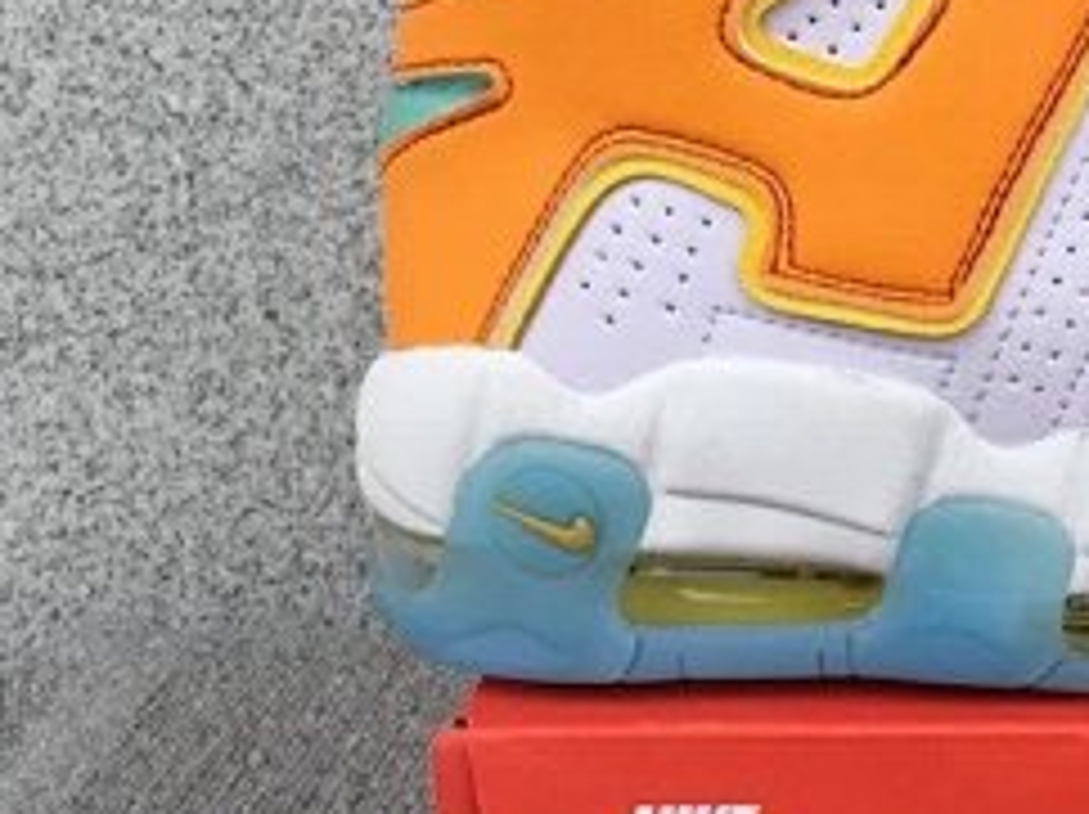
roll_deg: -0.2
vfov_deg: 18.0
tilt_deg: -17.8
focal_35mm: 82
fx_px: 2577
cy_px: 445
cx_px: 1242
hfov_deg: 22.3
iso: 25
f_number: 2.4
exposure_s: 1/429
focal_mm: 3.3
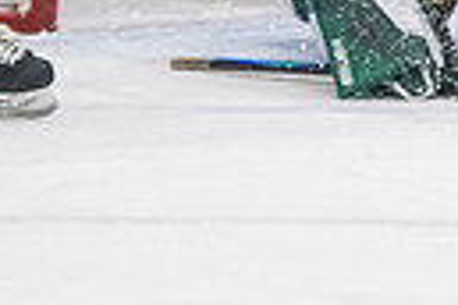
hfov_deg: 3.0
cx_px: 557
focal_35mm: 683
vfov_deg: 2.0
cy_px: -292
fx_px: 8689
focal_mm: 135
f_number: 3.2
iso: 2500
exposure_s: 1/640
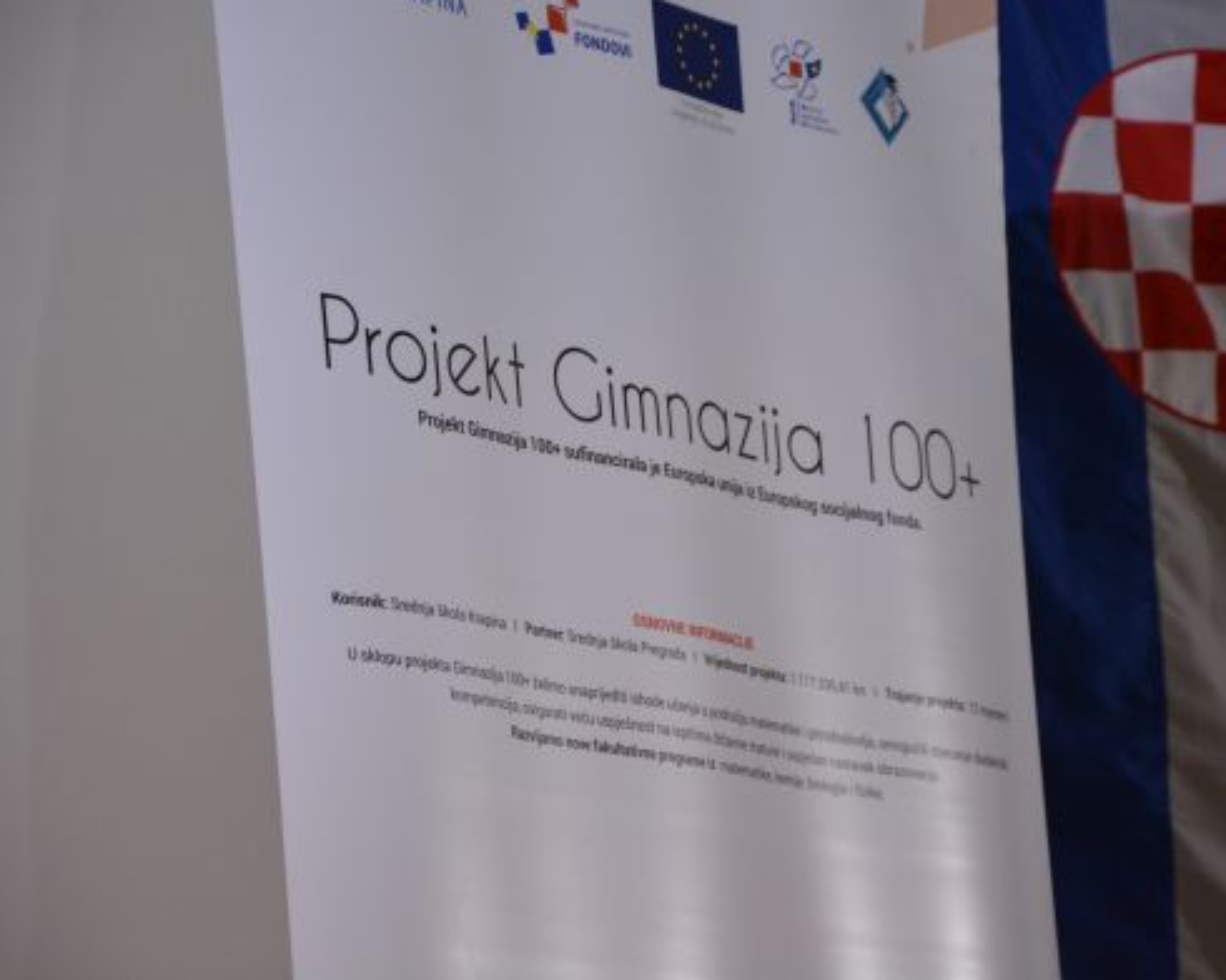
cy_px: 489
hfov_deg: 10.8
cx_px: 722
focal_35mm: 179
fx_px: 6478
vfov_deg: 8.7
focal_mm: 105
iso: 1600
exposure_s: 1/60
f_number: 5.6
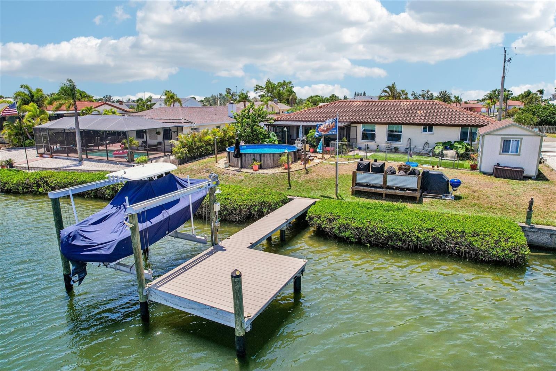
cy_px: 186
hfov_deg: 78.6
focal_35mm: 22
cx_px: 278
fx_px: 340
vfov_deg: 57.2
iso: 100
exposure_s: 1/2000
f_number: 2.8
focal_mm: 8.4
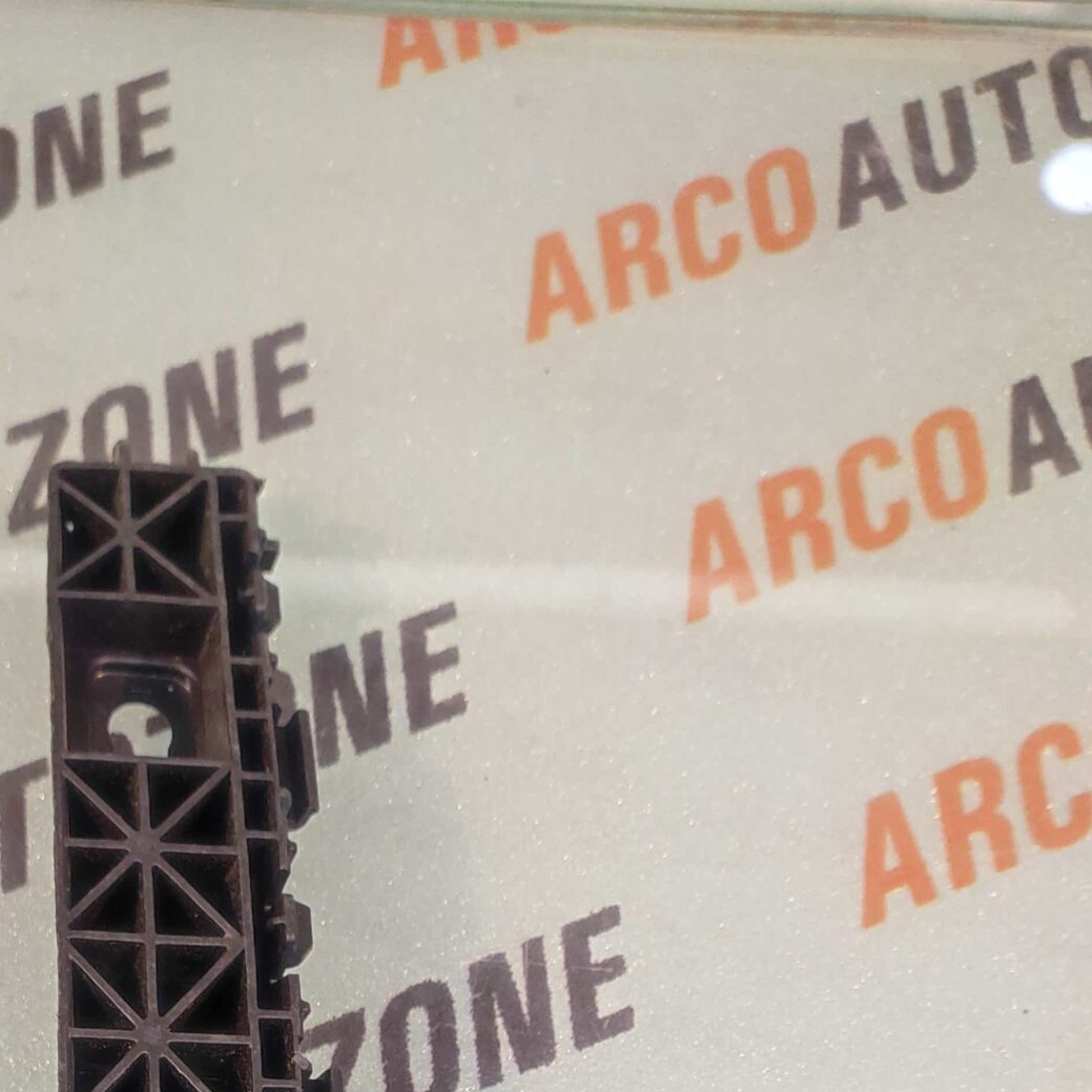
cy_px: 1318
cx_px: 199
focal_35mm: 37
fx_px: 1321
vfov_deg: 35.2
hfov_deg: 42.6
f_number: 1.79
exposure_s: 1/33
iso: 937
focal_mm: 4.74
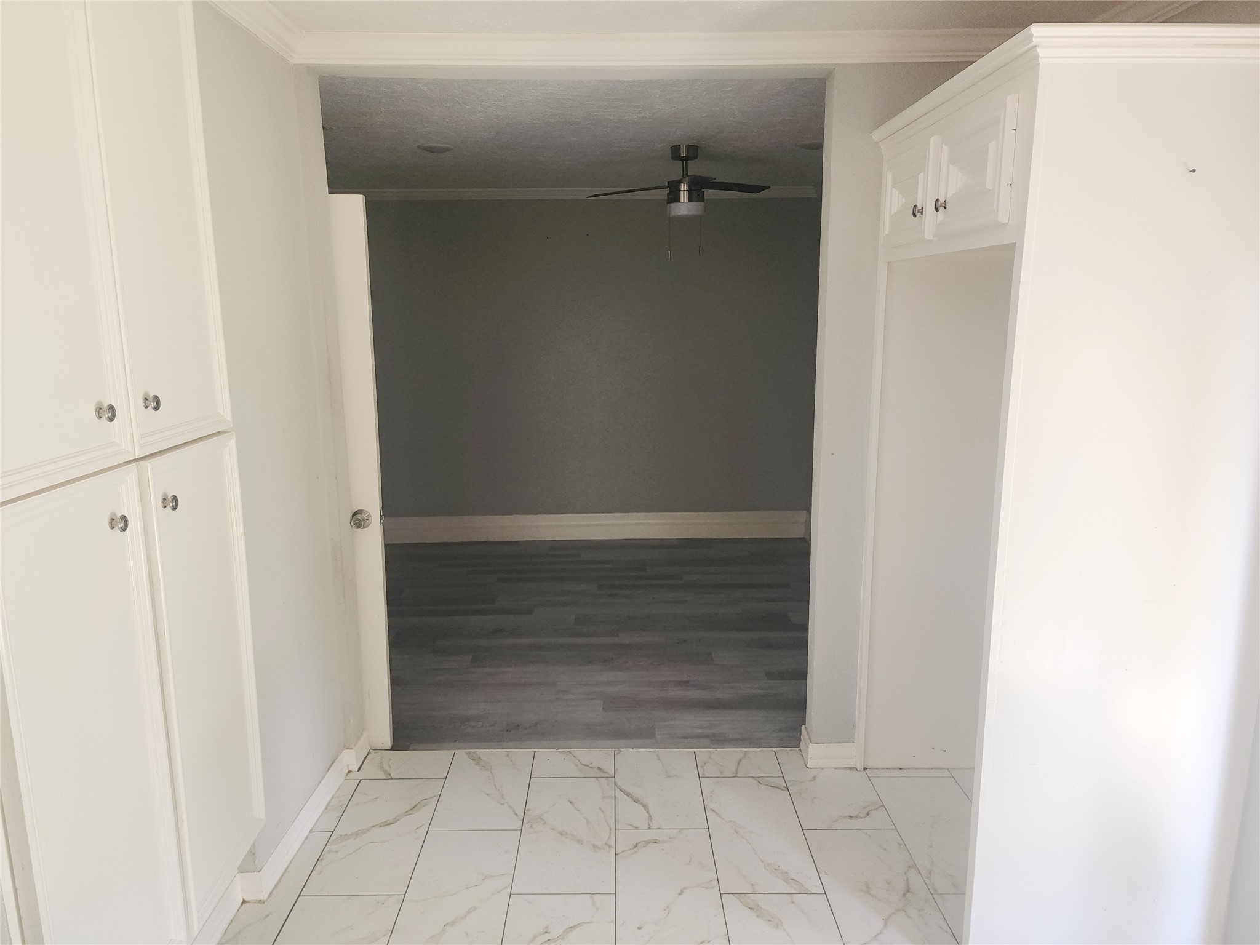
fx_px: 837
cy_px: 472
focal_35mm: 23
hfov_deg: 73.9
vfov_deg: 58.9
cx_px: 630
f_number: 1.8
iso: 125
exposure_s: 1/60
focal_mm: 6.4
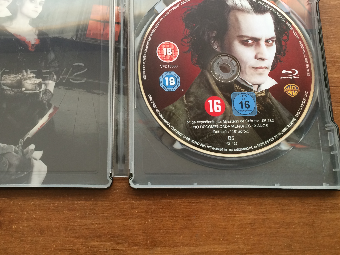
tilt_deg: -74.8
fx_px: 422
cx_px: 127
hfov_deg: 43.5
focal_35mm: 43
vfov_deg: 33.0
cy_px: 67
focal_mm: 4.15
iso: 80
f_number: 2.2
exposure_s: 1/30
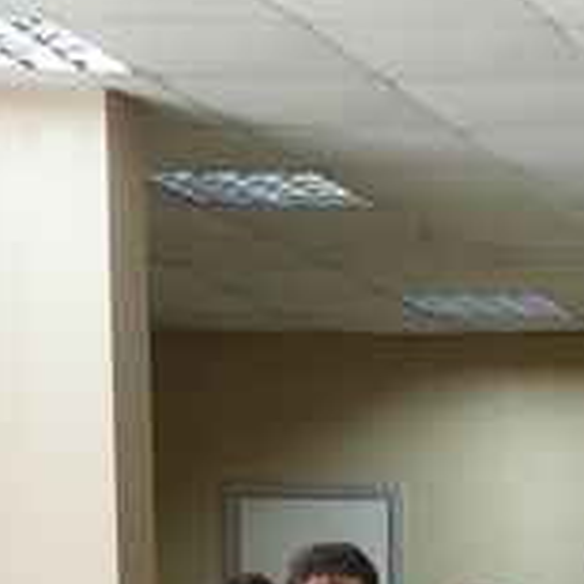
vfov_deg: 11.2
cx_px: 1488
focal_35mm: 149
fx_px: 2852
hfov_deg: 10.0
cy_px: 914
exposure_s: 1/80
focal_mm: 34.1
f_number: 5
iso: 1600
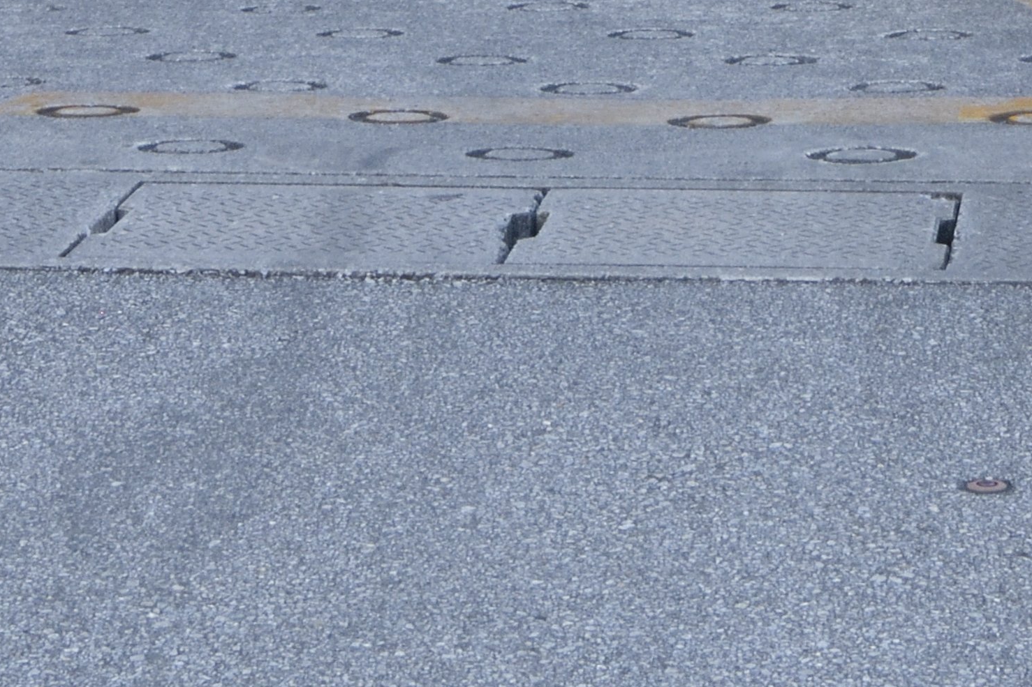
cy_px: -928
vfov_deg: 7.9
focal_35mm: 162
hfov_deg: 12.6
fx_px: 4643
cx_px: 769
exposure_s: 1/30
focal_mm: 29
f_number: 22
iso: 250
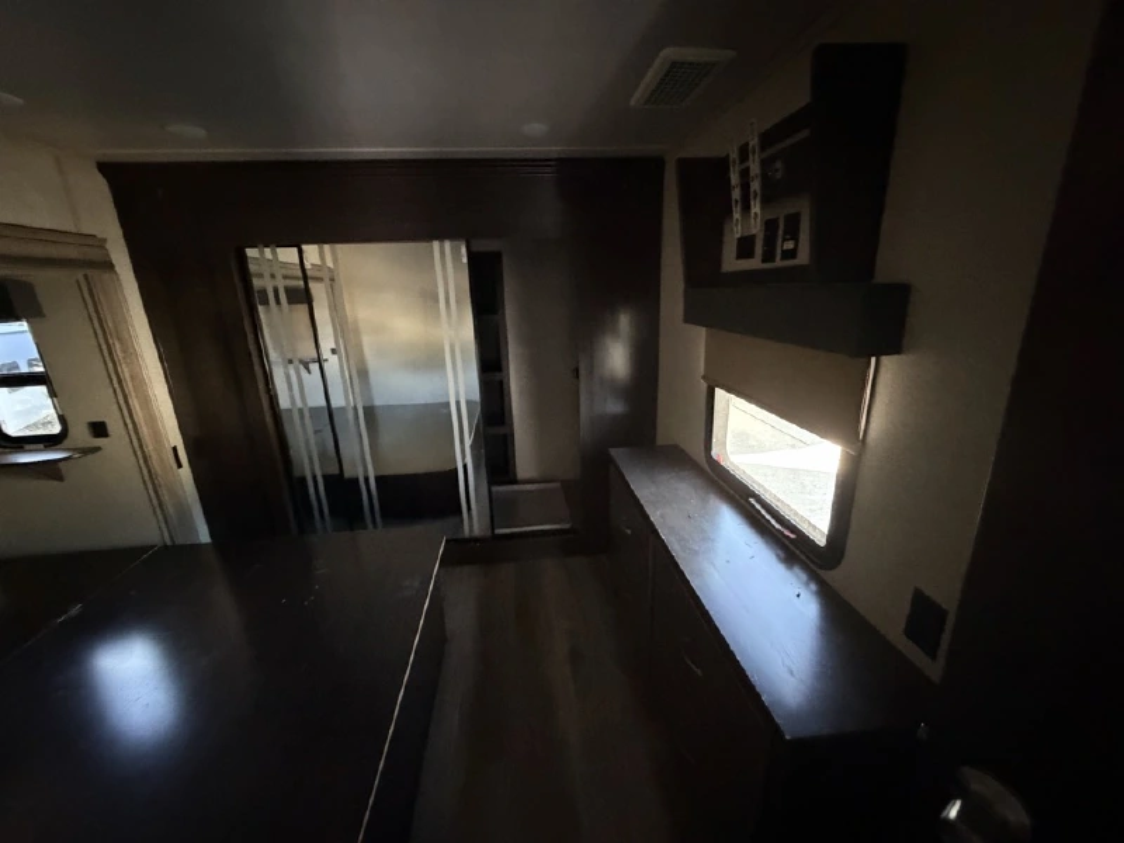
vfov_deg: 85.7
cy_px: 422
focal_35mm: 14
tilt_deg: -16.3
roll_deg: +0.9
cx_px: 562
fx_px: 455
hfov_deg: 102.1
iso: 1600
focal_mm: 2.22
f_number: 2.2
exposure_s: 1/33
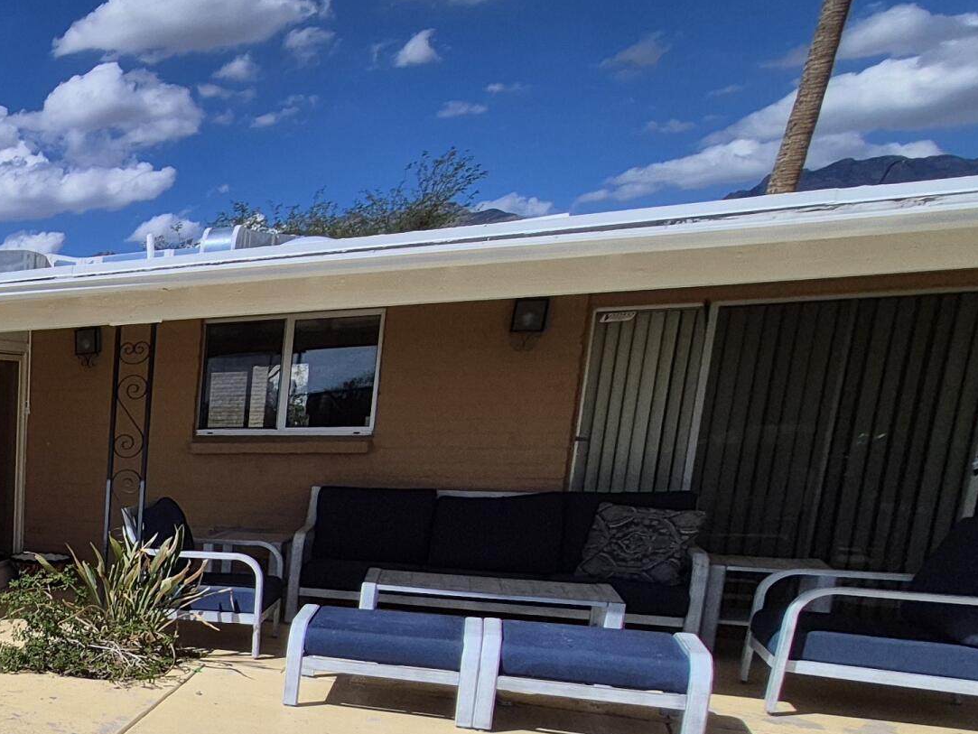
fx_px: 1017
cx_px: -331
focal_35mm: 36
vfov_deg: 37.5
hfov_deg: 34.1
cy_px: 636
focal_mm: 1.74
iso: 50
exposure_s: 1/4464
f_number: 2.2
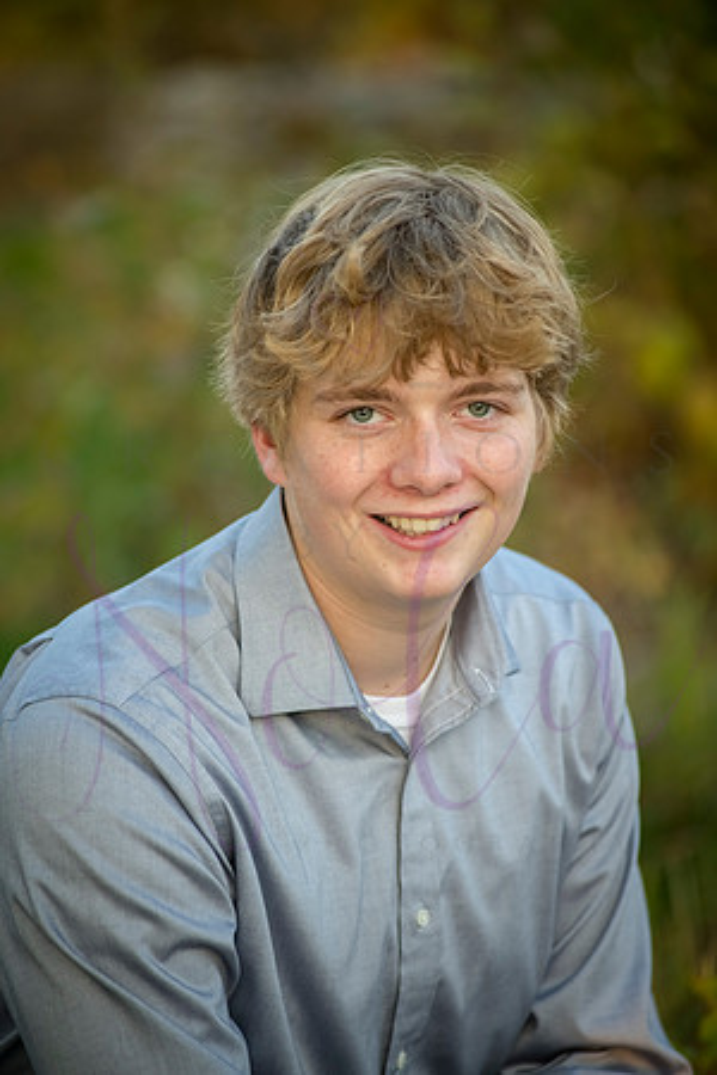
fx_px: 5975
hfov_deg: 6.9
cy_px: 538
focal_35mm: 200
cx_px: 358
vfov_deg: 10.3
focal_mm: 200
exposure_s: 1/400
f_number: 5
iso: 800
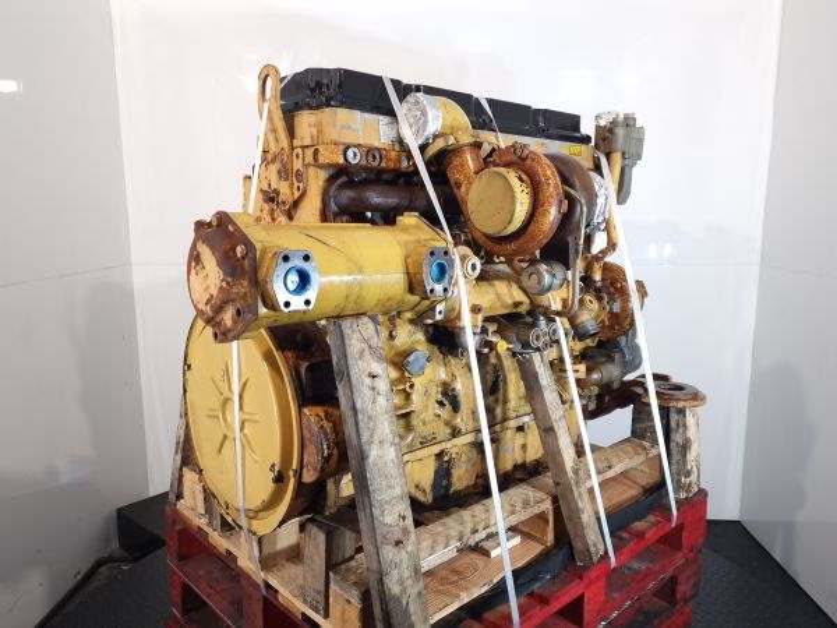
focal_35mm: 23
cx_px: 418
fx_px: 556
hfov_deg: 73.9
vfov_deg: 58.9
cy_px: 314
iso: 80
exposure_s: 1/50
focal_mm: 6.4
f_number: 1.8
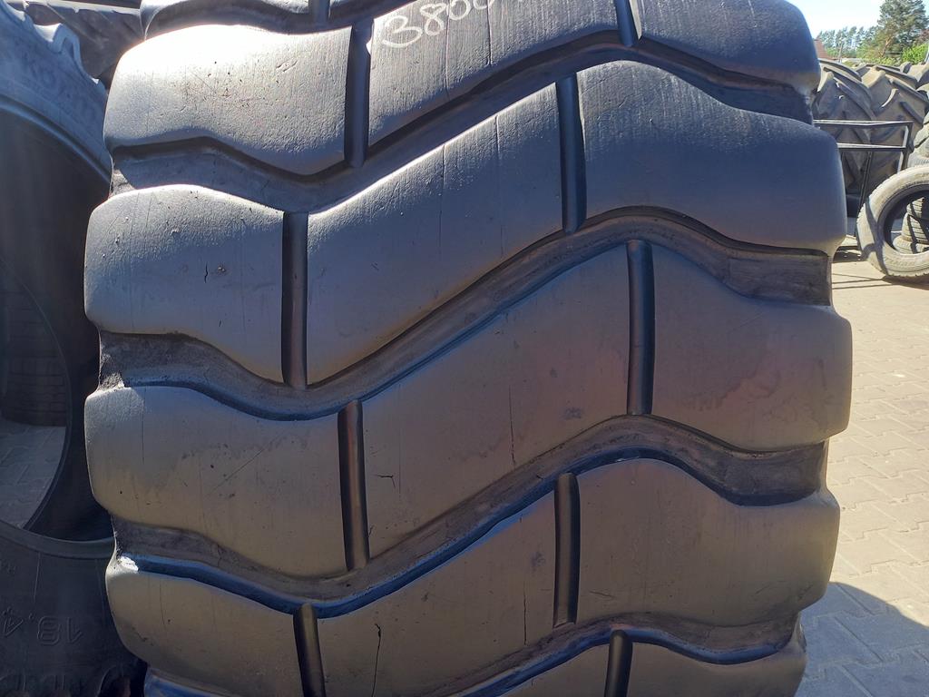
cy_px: 348
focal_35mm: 25
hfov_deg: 69.4
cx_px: 464
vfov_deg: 54.9
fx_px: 671
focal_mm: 4.65
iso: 50
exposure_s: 1/104
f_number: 1.8
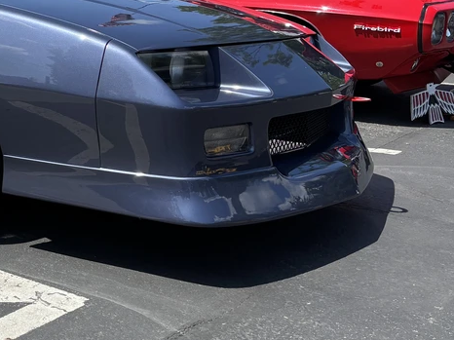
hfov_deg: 26.2
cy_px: 92
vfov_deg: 21.7
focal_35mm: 67
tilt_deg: -8.8
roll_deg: +2.4
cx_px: -74
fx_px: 878
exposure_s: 1/2513
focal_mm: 5.96
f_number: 1.6
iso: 50
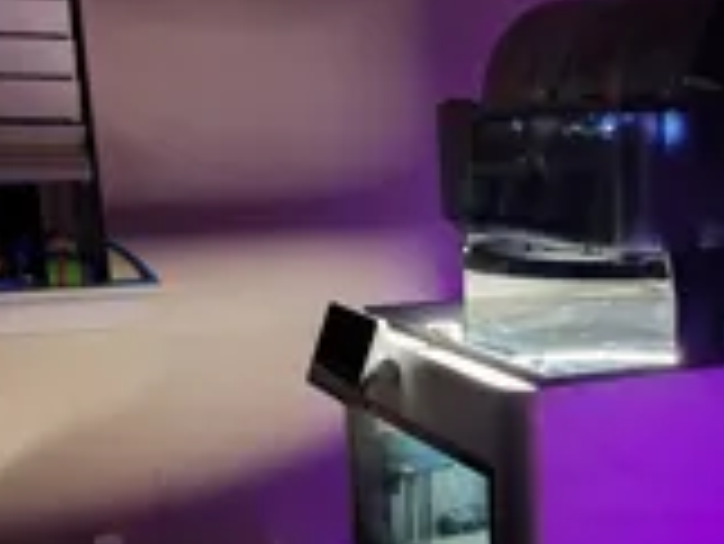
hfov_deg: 32.5
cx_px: 616
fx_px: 1193
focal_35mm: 57
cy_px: 441
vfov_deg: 25.2
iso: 640
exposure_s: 1/24
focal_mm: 6.4
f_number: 1.8
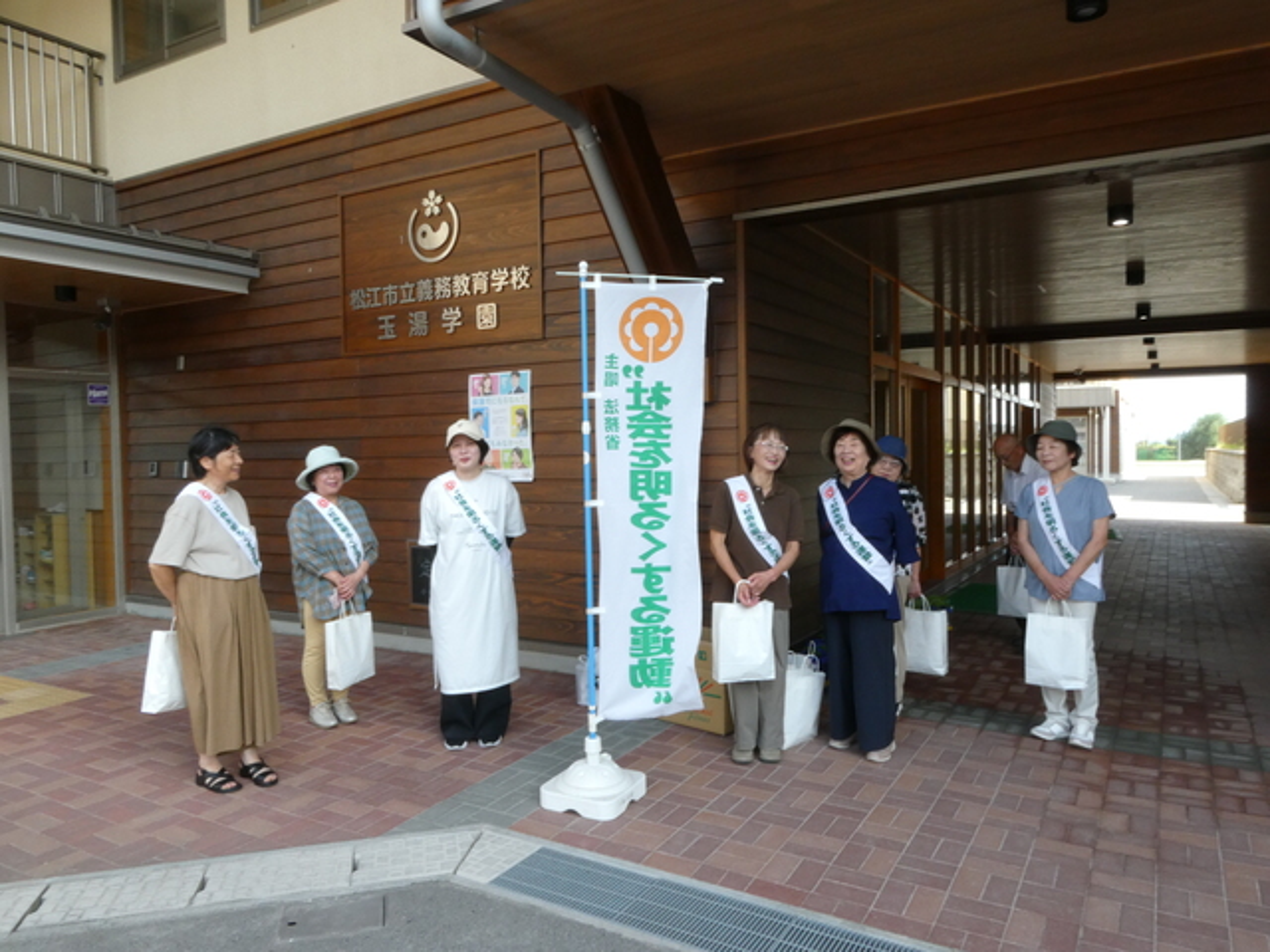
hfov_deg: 71.6
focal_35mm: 24
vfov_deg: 56.8
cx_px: 635
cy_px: 476
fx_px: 881
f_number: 7.1
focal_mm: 4.3
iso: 200
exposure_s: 1/60
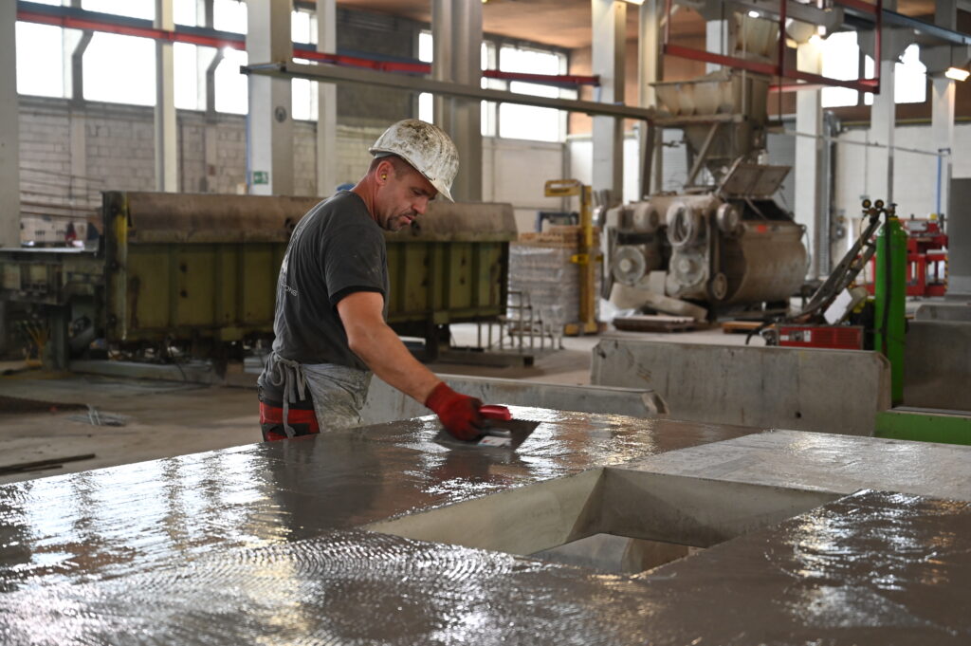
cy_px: 323
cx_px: 486
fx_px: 1347
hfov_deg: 39.6
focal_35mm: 50
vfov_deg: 26.9
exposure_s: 1/125
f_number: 4
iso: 1400
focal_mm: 50
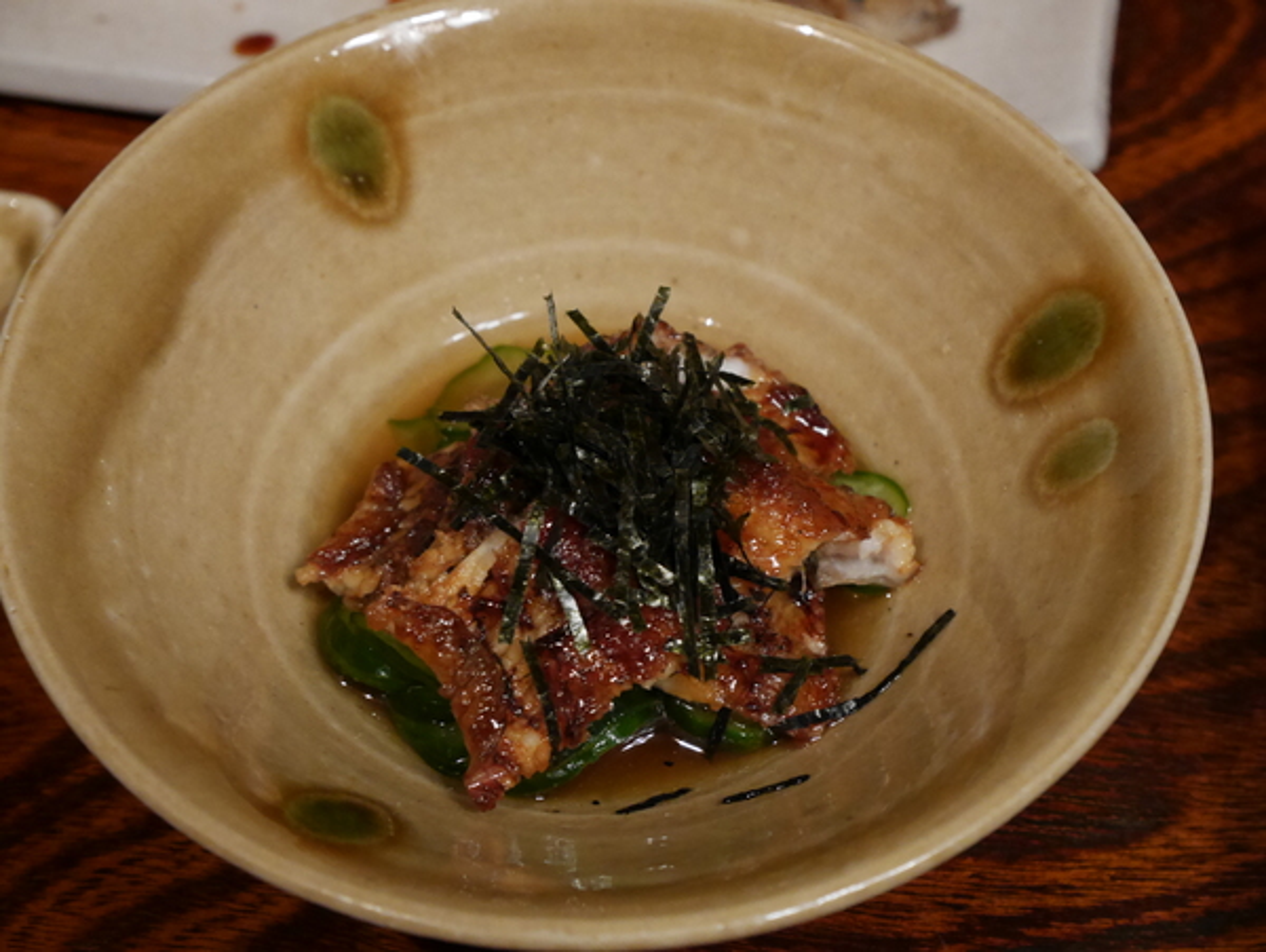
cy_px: 476
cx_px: 633
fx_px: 2196
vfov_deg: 24.4
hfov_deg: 32.2
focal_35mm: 60
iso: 3200
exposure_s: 1/25
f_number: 5.6
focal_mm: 30
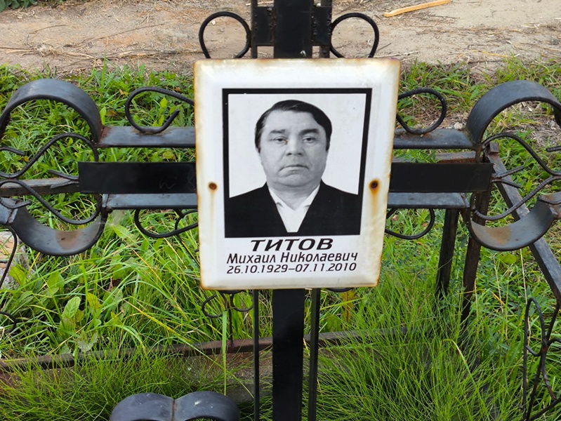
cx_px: 280
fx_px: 811
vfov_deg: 29.1
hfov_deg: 38.2
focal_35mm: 50
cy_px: 210
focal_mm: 4.71
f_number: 1.7
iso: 80
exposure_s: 1/100
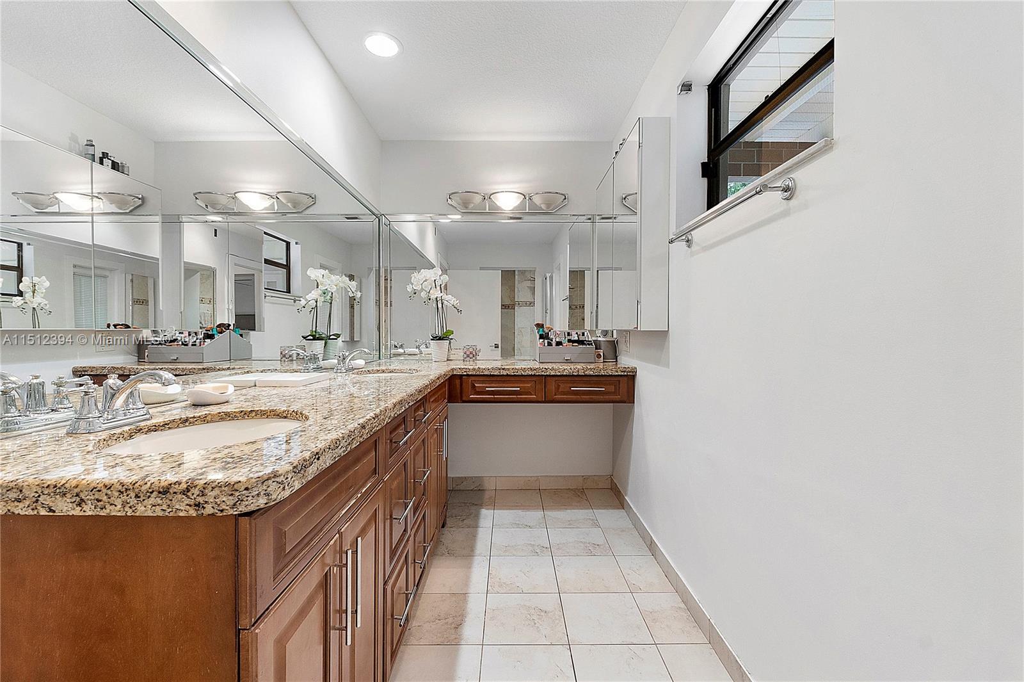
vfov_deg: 77.3
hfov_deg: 100.4
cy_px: 341
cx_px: 512
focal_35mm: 15
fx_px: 426
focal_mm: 10
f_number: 9
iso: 250
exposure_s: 1/6
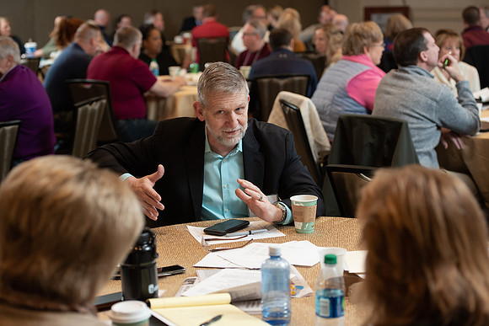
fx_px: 951
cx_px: 244
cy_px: 163
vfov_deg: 19.5
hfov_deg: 28.8
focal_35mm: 70
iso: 1250
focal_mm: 70
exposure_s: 1/160
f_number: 4
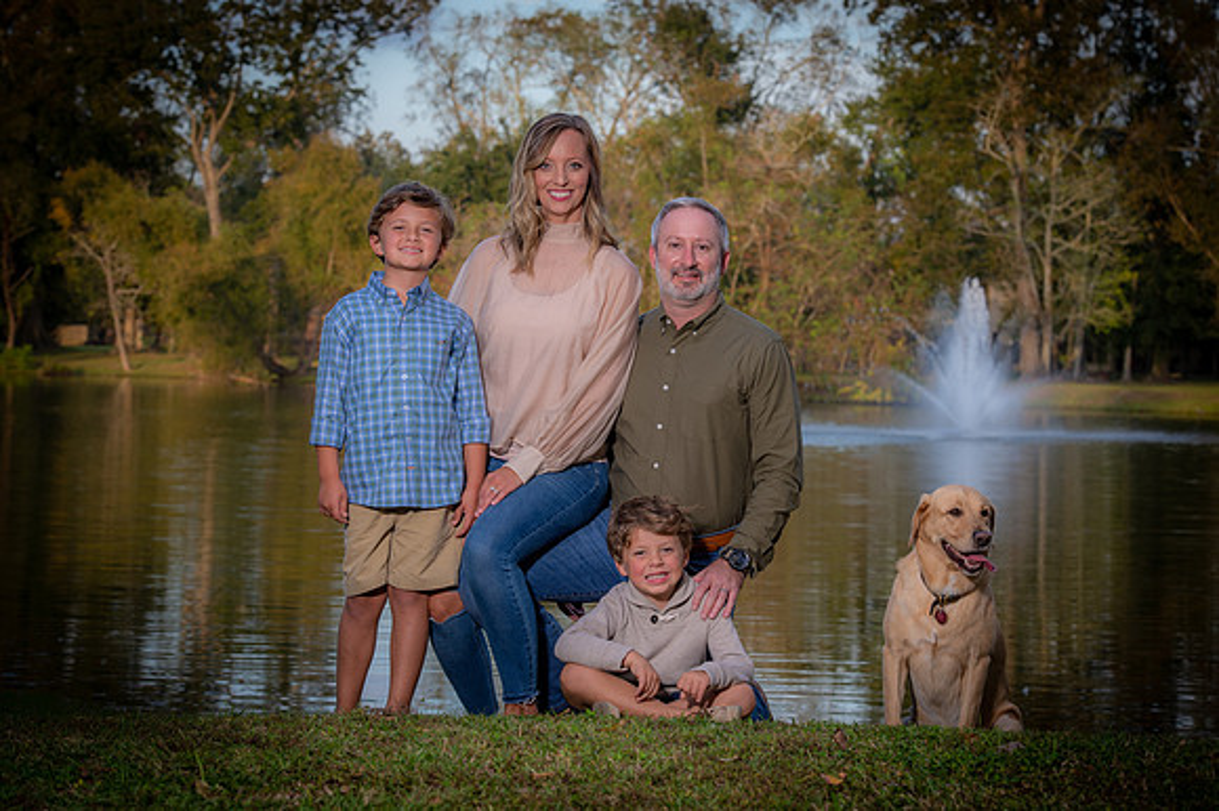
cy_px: 406
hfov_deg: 20.4
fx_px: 3384
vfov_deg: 13.7
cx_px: 610
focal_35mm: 100
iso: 400
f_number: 8
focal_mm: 100
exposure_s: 1/160
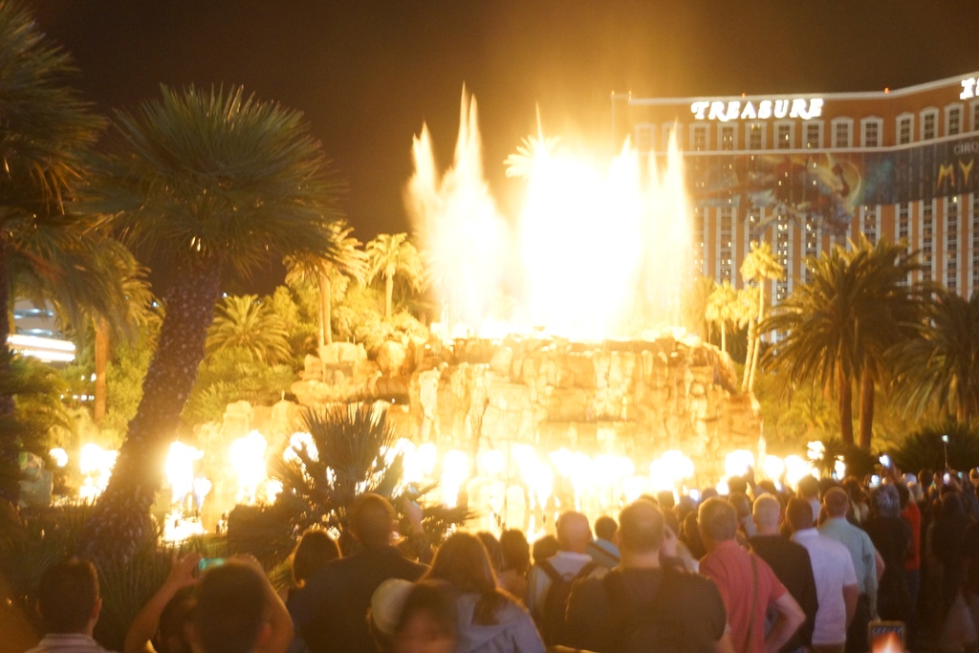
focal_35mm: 52
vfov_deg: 25.8
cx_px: 490
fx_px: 1428
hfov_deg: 37.8
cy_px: 326
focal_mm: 35
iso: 1600
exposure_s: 1/6
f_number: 4.5
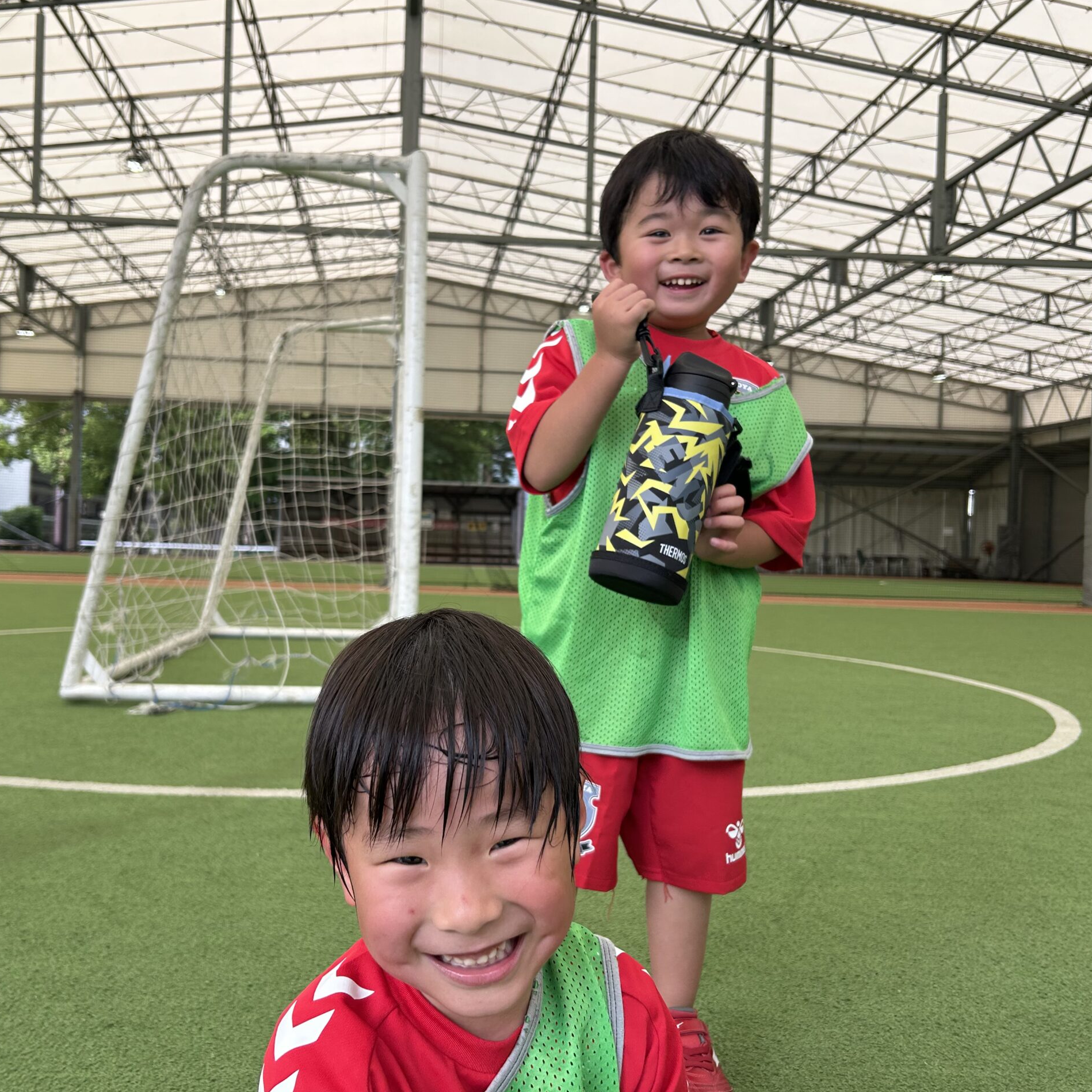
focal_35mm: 31
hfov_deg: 52.3
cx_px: 453
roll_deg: -1.1
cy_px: 549
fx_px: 1106
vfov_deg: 52.5
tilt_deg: -1.5
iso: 50
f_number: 1.5
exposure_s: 1/621
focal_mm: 5.7
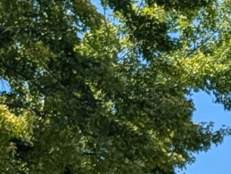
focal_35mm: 189
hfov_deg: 9.0
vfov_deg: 6.8
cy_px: 586
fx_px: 1263
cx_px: 626
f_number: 1.68
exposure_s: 1/1610
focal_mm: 6.9
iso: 22
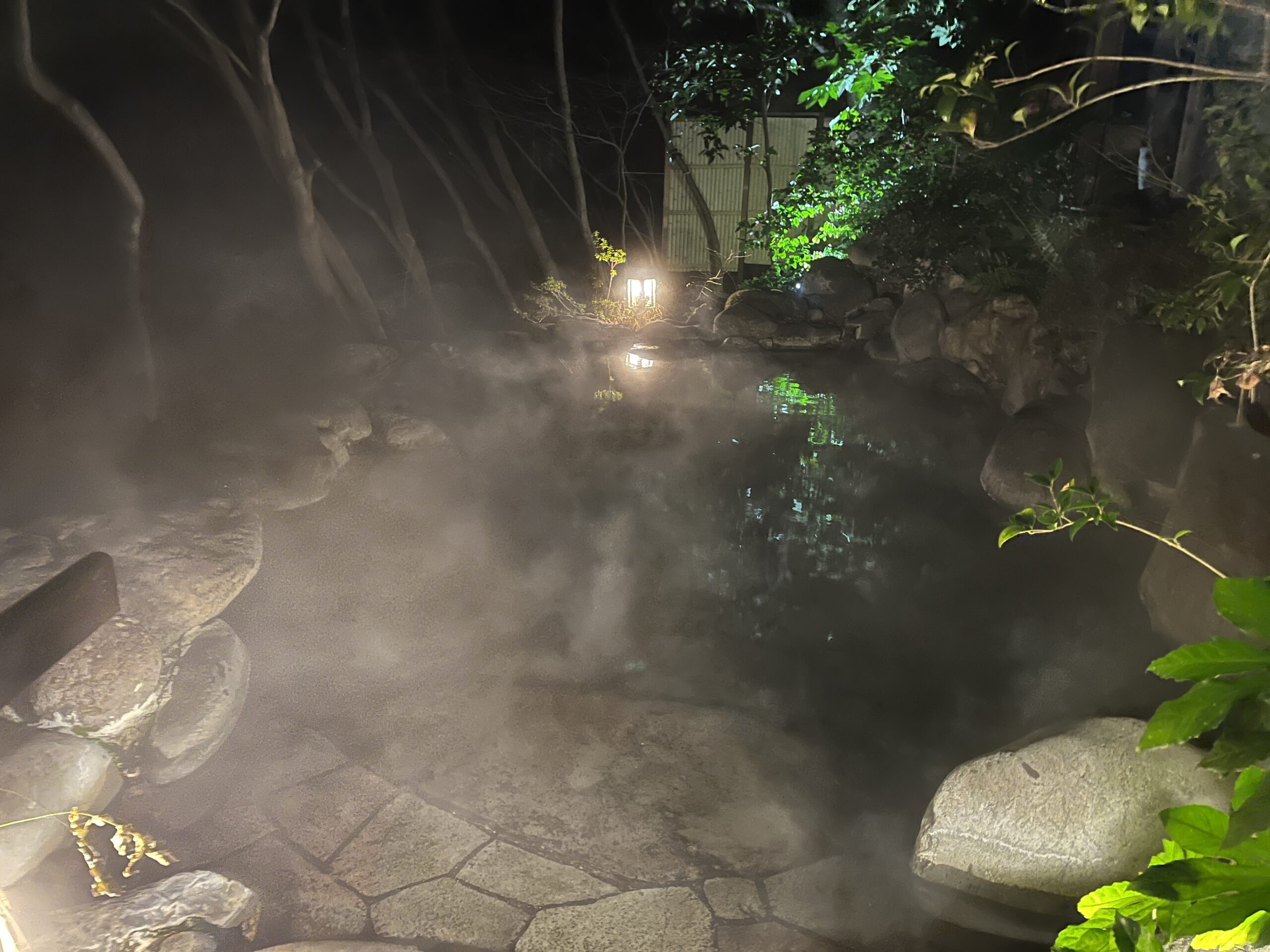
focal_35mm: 26
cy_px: 476
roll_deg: -1.9
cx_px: 635
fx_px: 954
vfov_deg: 53.1
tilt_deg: -17.3
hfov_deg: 67.3
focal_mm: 5.1
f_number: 1.6
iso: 800
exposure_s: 1/17
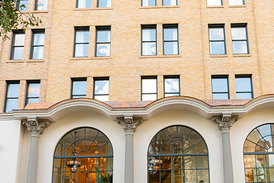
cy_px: 137
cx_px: 162
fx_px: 312
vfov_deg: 32.0
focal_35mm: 41
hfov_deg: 47.2
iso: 1000
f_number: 3.5
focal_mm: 24
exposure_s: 1/800
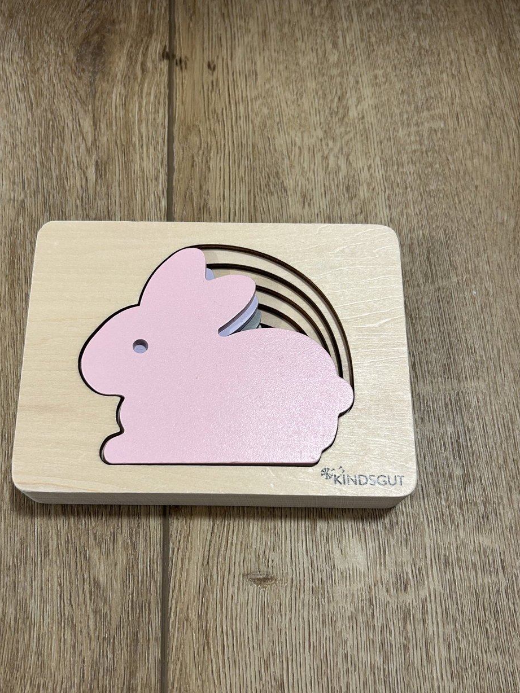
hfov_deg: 40.6
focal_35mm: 35
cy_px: 376
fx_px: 701
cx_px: 229
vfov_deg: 52.6
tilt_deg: -70.8
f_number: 1.5
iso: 125
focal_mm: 5.7
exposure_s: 1/50
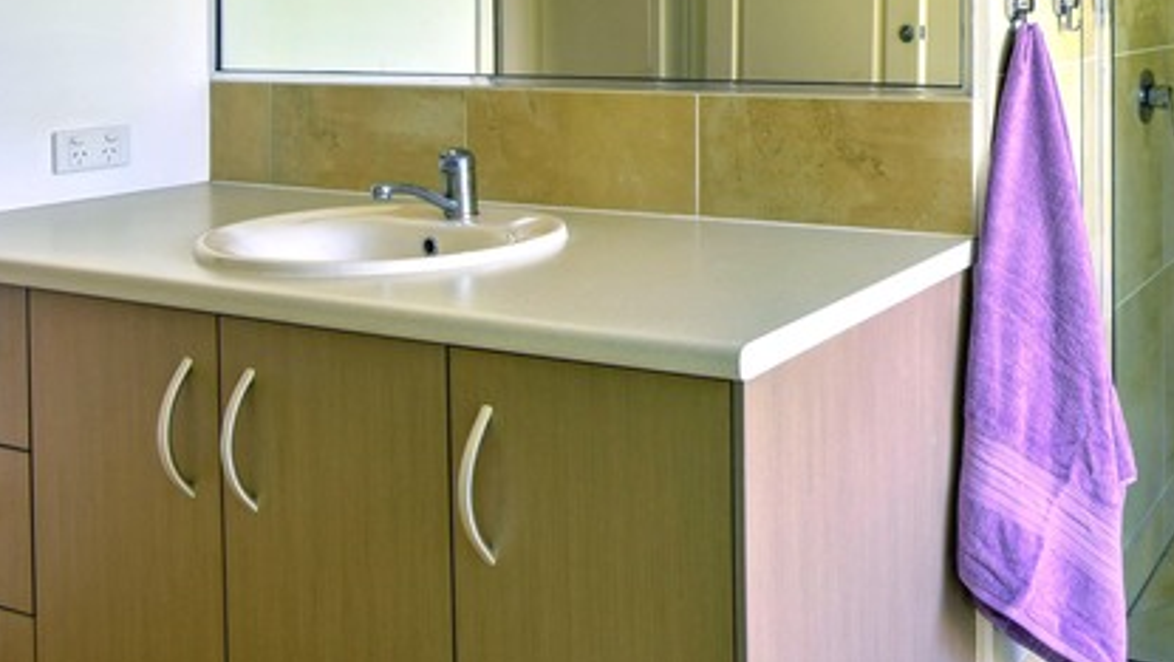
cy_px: -20
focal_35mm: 34
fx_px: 1059
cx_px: 1177
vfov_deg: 31.7
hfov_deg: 47.9
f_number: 11
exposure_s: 1/15
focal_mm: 16
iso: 200
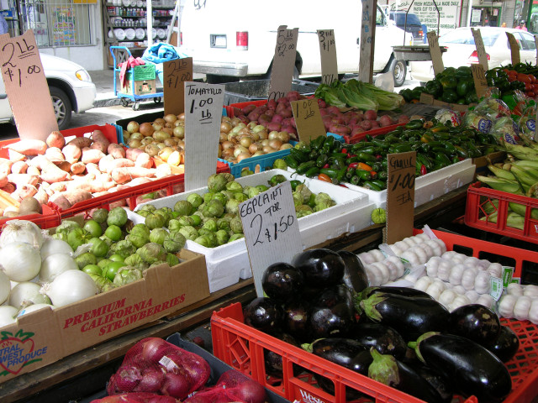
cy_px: 202
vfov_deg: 40.7
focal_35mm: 35
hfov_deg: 52.6
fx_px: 544
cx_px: 269
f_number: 4
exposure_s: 1/69.4
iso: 50
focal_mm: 8.9
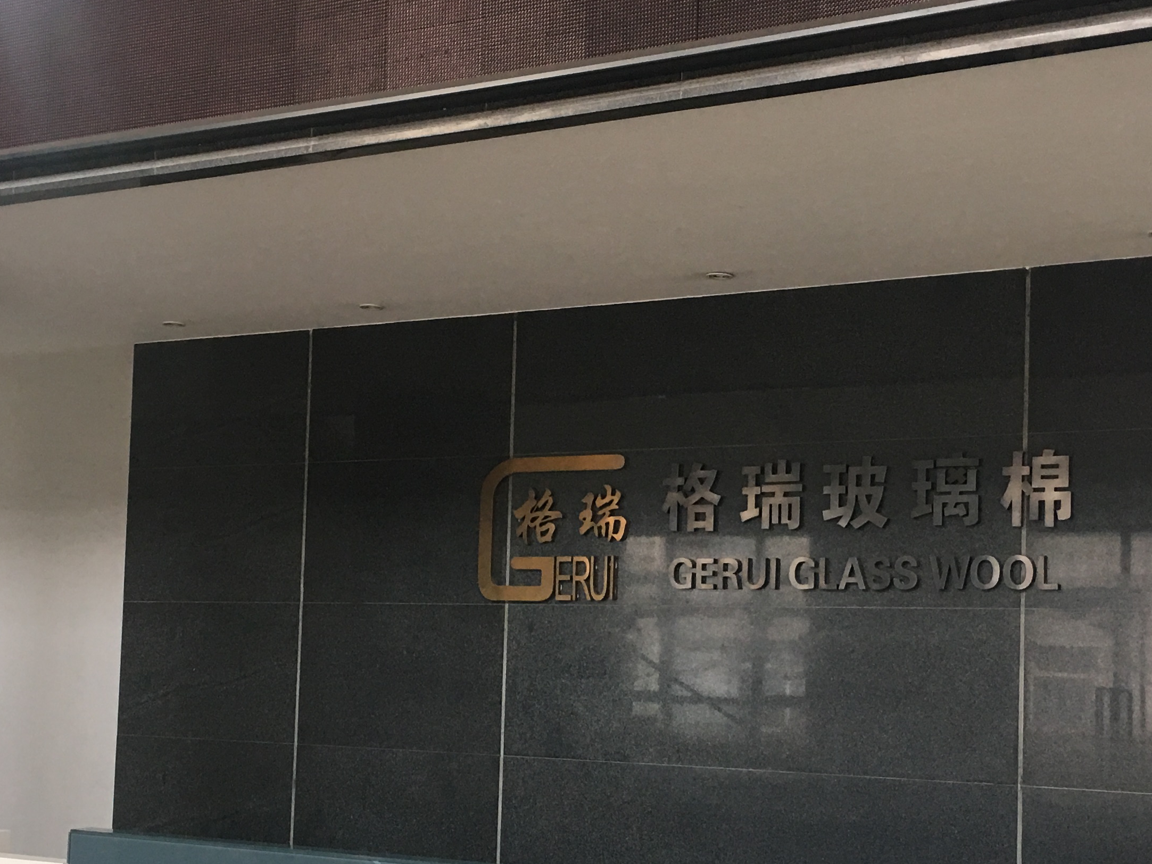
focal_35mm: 54
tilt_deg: +3.4
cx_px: 625
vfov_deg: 26.9
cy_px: 570
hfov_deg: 35.5
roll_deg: -1.7
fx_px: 1797
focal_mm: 4.15
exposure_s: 1/17
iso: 50
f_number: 2.2
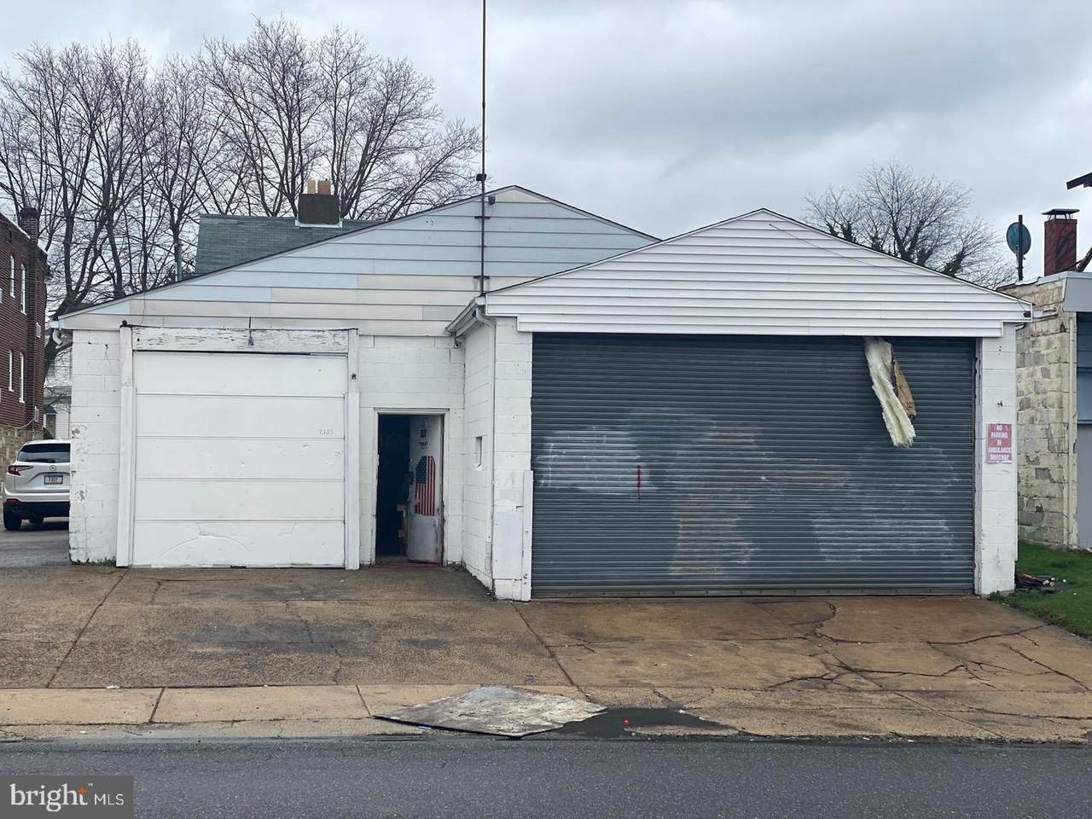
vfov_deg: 28.0
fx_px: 1640
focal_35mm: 52
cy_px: 410
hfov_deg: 36.8
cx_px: 546
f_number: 2
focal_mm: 6
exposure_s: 1/424
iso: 20
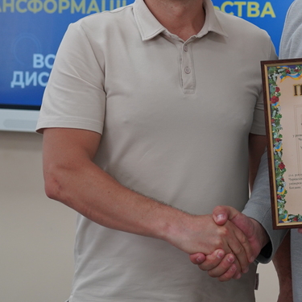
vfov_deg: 13.0
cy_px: 37
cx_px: 317
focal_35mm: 133
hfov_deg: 12.9
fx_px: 1313
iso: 640
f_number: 4
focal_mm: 51
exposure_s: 1/160
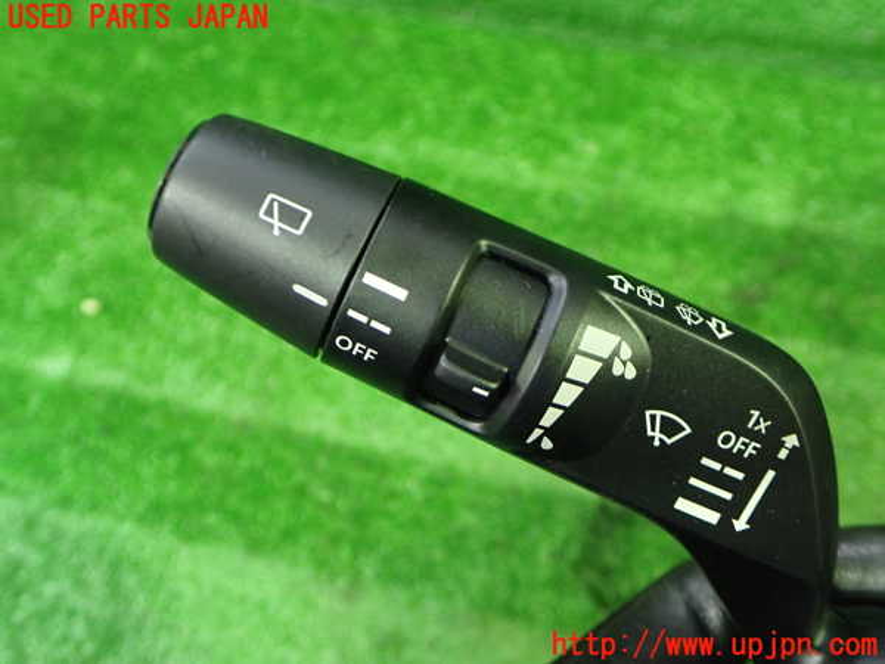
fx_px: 818
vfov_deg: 44.2
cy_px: 332
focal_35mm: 32
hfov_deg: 56.8
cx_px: 442
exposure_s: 1/30
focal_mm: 5.79
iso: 800
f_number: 2.4
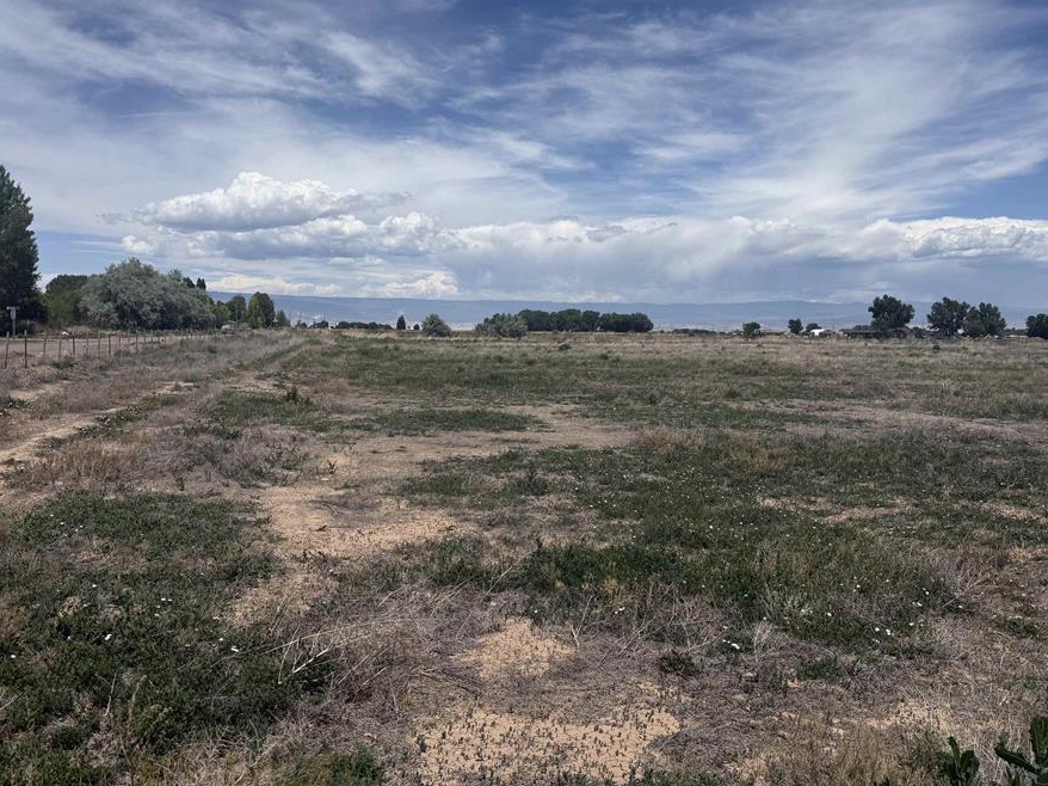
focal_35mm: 28
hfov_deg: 63.5
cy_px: 331
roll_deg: -0.4
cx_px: 530
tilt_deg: -0.2
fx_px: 847
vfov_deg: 49.5
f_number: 1.78
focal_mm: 6.76
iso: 80
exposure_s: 1/10309
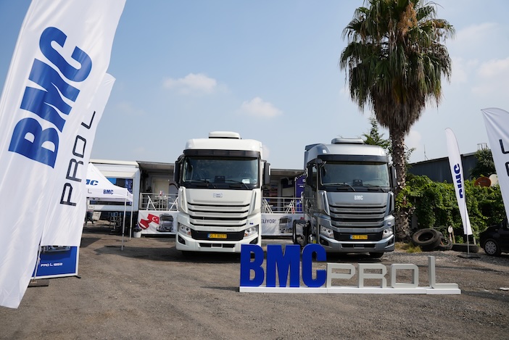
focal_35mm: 24
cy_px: 170
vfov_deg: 53.2
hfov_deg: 73.7
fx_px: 340
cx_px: 254
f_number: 5
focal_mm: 24
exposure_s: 1/640
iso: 80
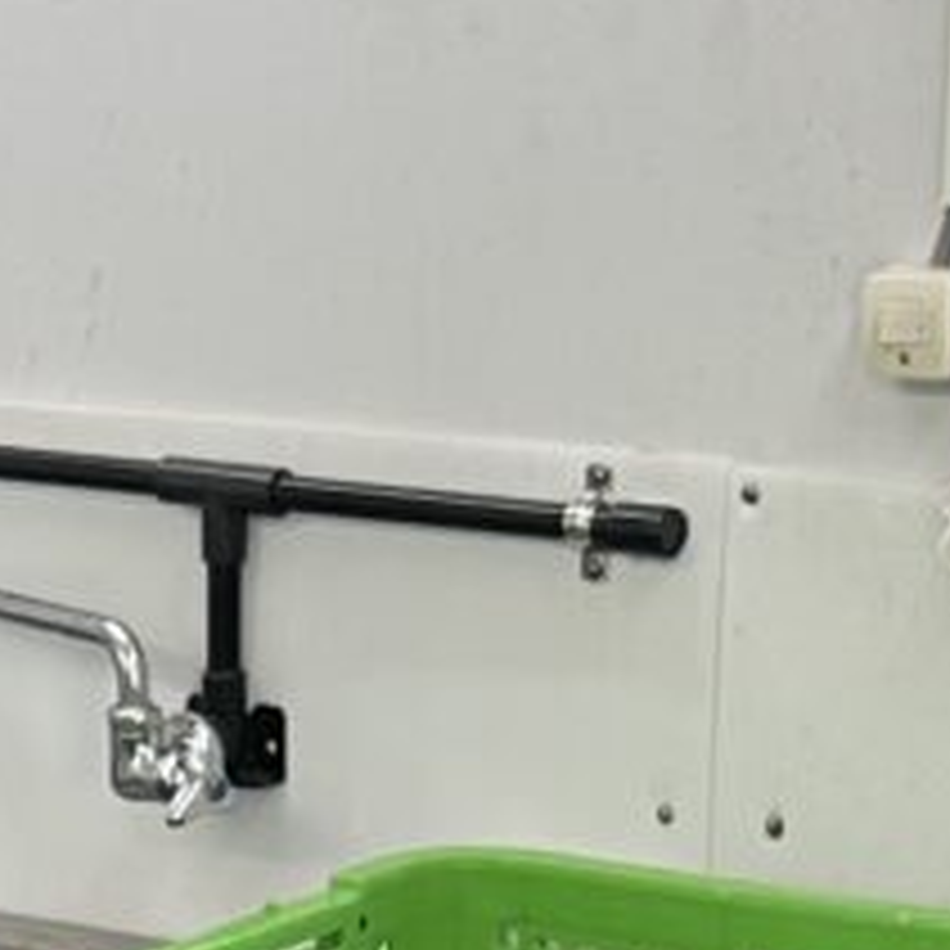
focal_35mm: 163
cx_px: -104
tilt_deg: -26.0
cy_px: 2069
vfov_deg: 9.8
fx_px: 5061
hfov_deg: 10.6
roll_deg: +1.2
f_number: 1.5
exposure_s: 1/60
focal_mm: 5.7
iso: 80
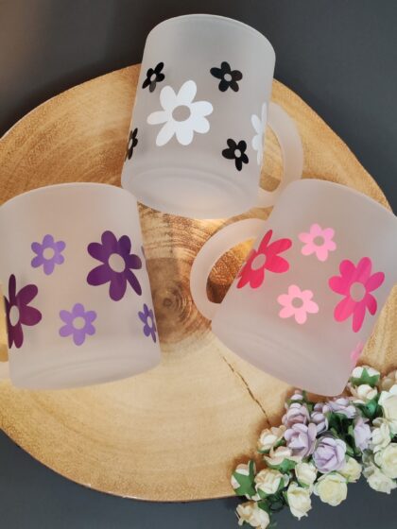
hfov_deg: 27.0
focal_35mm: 54
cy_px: 264
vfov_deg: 35.5
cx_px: 198
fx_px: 826
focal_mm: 6.12
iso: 2000
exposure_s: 1/50
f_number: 1.9
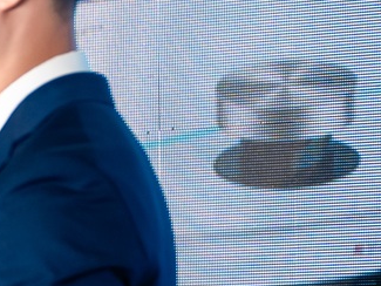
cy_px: 137
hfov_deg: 3.7
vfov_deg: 2.8
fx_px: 5803
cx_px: -482
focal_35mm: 527
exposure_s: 1/250
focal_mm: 99
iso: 640
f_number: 3.2
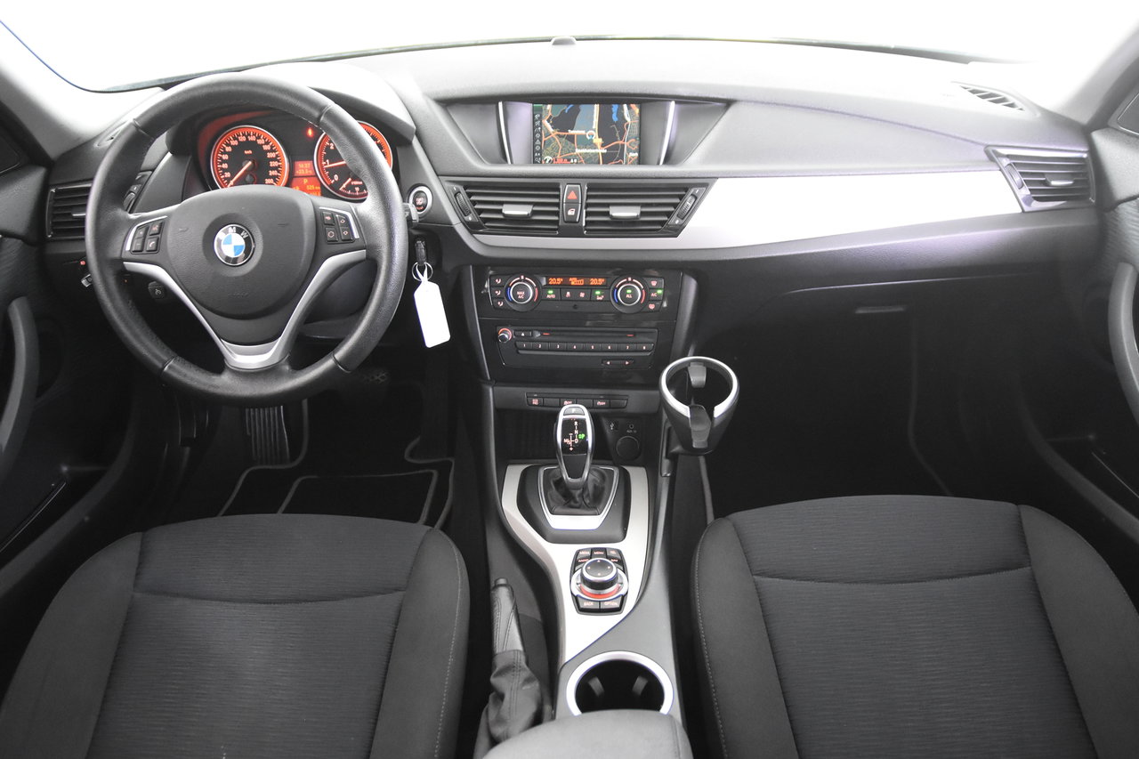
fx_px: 807
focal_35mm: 26
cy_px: 380
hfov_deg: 70.4
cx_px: 570
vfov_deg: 50.4
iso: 4500
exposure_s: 1/25
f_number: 2.8
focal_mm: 17
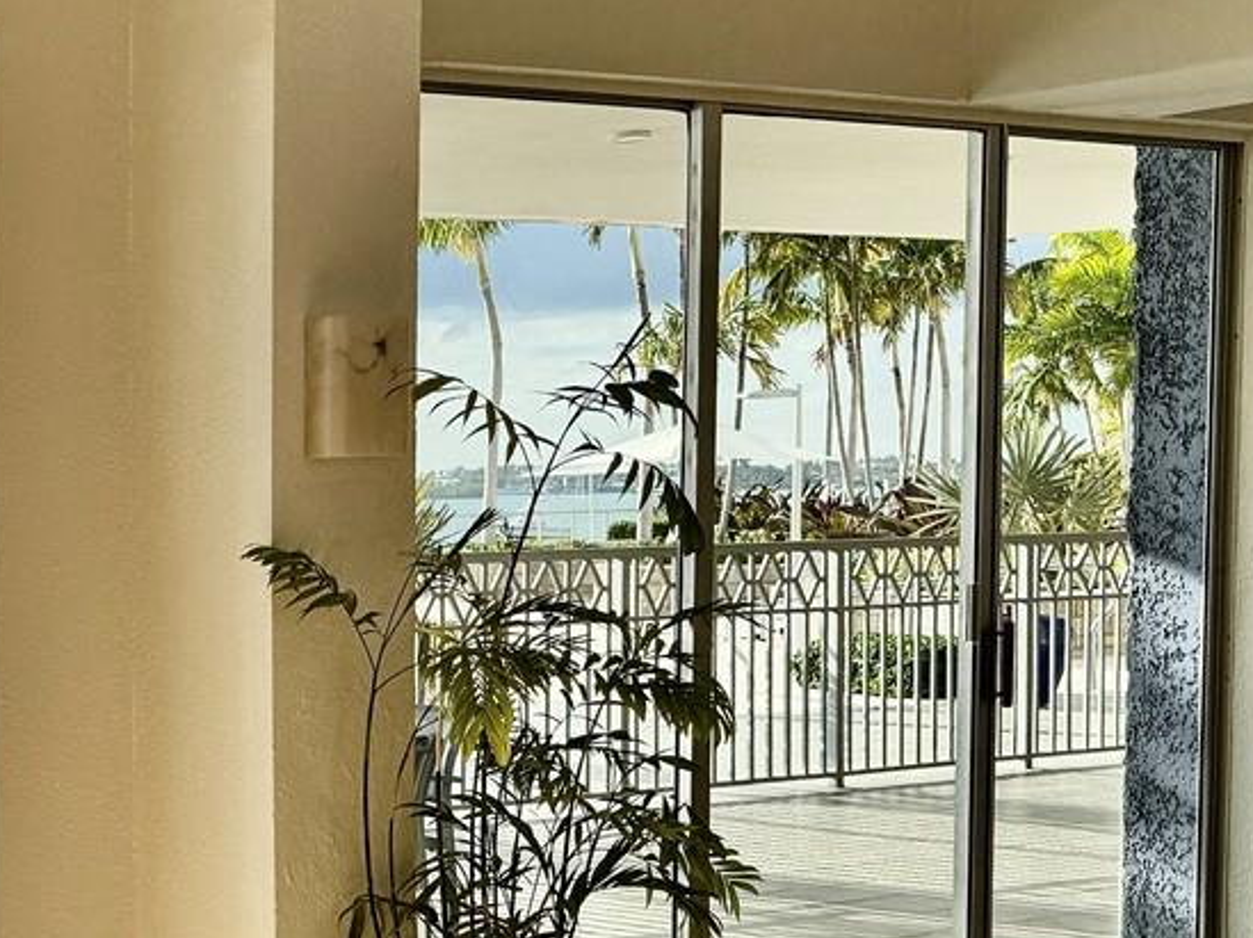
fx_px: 2532
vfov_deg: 20.8
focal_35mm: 70
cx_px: -251
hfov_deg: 25.0
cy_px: 689
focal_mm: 6.86
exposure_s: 1/1560
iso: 80
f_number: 1.78
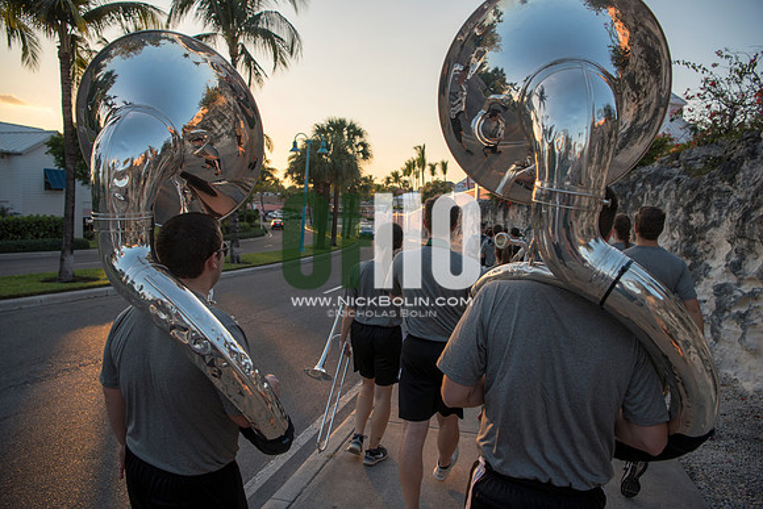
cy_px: 254
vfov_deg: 53.2
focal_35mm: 24
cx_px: 382
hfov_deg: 73.7
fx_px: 509
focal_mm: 24
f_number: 3.5
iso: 250
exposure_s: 1/800
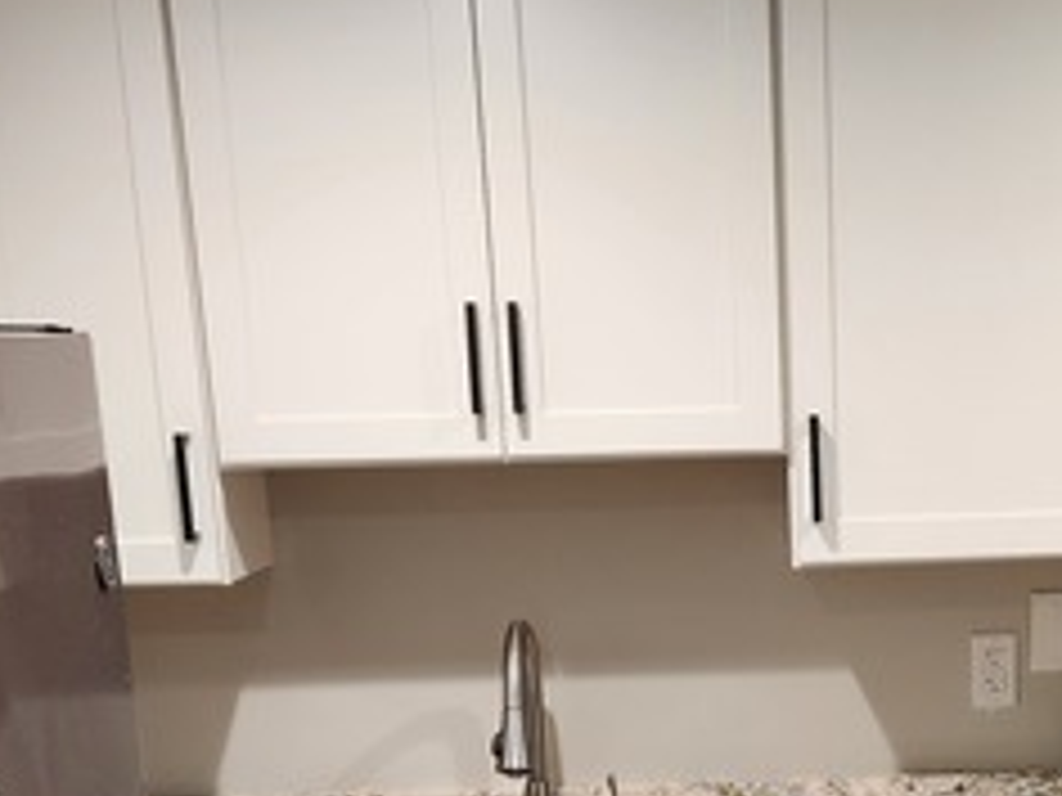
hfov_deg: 29.2
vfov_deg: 21.4
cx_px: 839
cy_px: 881
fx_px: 1994
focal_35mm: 65
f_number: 1.8
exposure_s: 1/120
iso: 320
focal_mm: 5.4
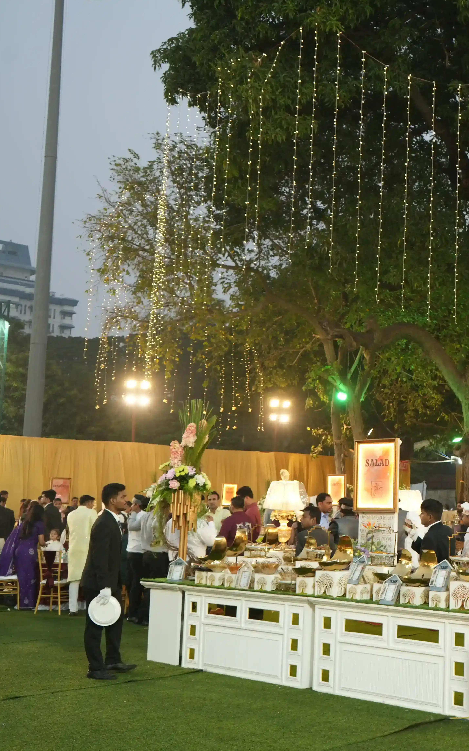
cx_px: 475
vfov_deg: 41.8
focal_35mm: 48
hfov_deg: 25.5
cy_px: 371
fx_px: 982
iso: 640
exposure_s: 1/100
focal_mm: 31
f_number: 4
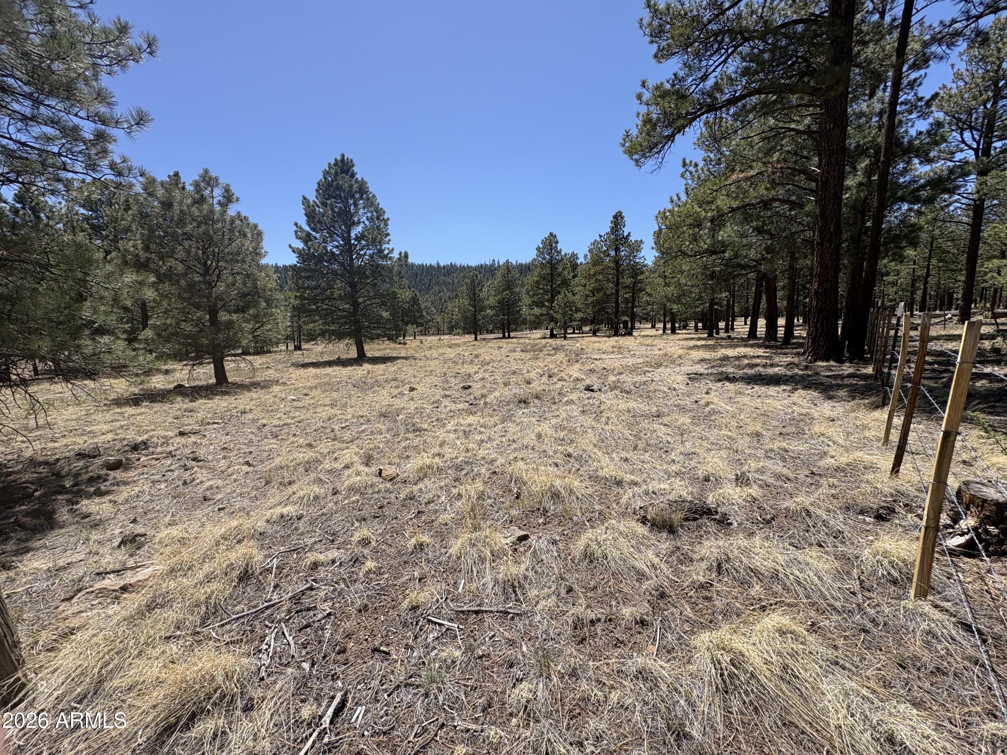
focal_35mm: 14
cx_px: 504
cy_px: 378
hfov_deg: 102.1
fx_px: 407
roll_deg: +1.1
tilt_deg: -5.5
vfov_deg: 85.7
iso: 50
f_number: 2.2
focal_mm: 2.22
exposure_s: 1/1395
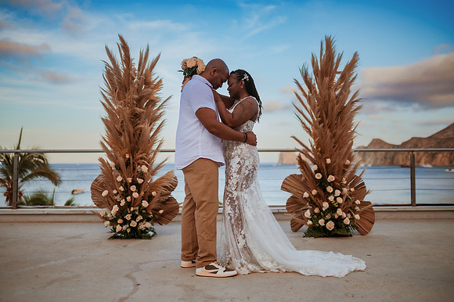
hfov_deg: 54.0
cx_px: 227
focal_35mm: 35
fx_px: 445
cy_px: 151
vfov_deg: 37.5
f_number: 1.6
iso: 250
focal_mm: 35
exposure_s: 1/4000
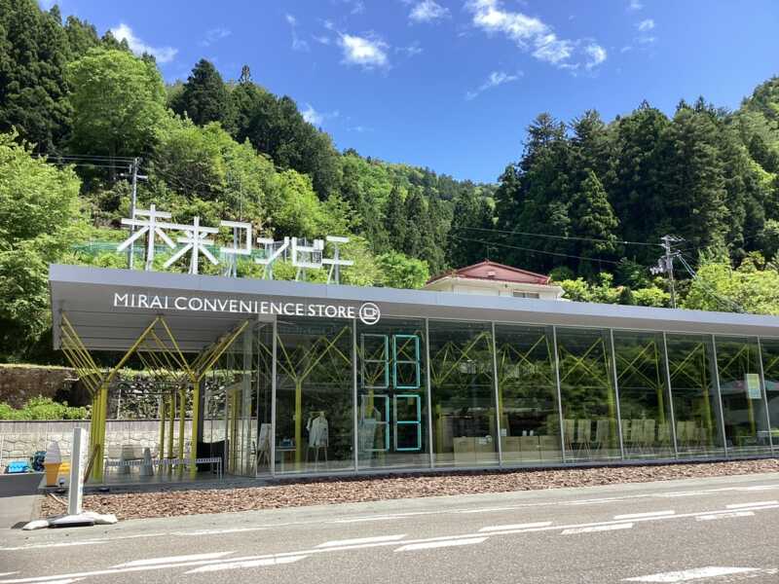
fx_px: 698
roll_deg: +1.3
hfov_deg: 58.4
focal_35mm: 31
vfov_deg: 45.4
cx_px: 390
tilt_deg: +11.2
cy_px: 292
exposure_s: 1/702
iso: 25
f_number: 2.4
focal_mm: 3.3
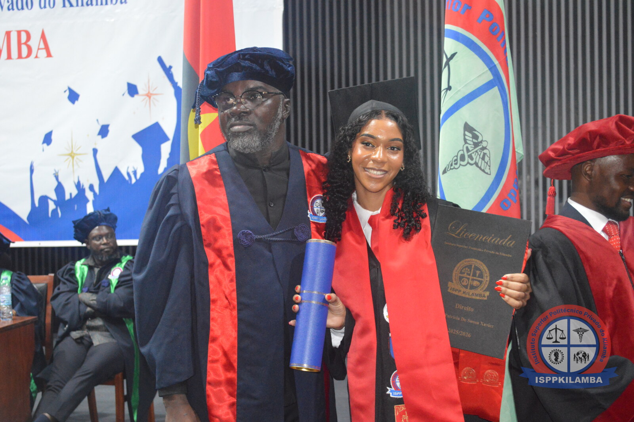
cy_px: 211
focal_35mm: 54
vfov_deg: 25.0
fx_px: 950
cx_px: 317
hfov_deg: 36.9
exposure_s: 1/60
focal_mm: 36
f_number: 5
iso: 3200
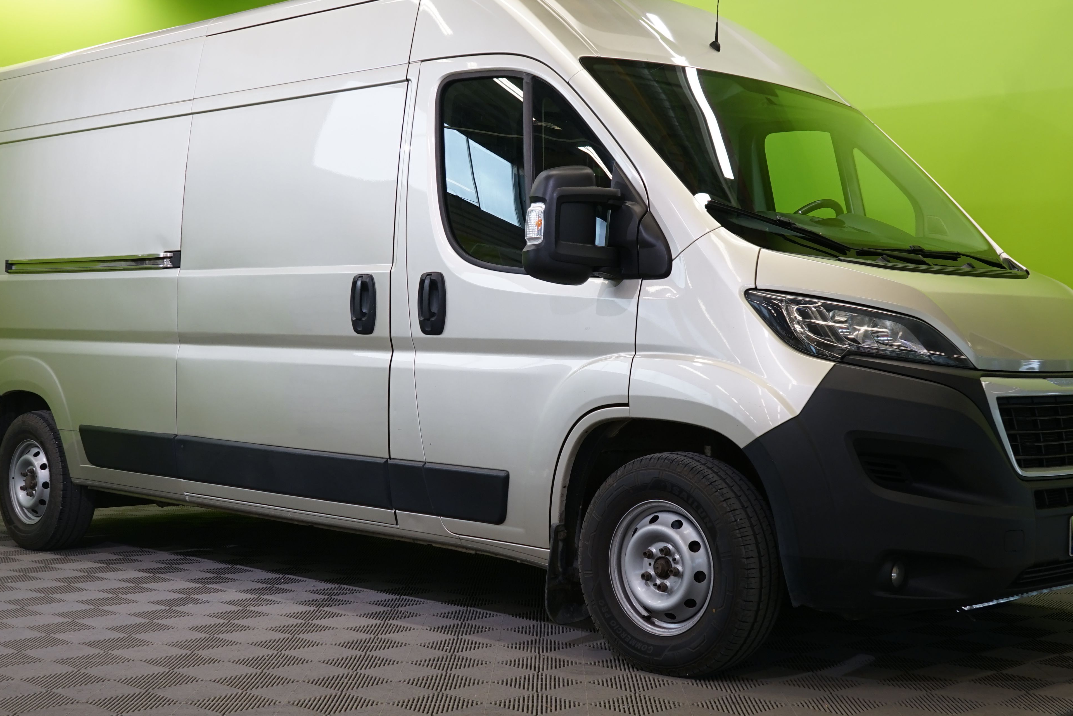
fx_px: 1490
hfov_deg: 39.6
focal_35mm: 50
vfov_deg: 27.0
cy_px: 354
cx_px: 546
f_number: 6.3
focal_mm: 32
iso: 400
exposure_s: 1/30
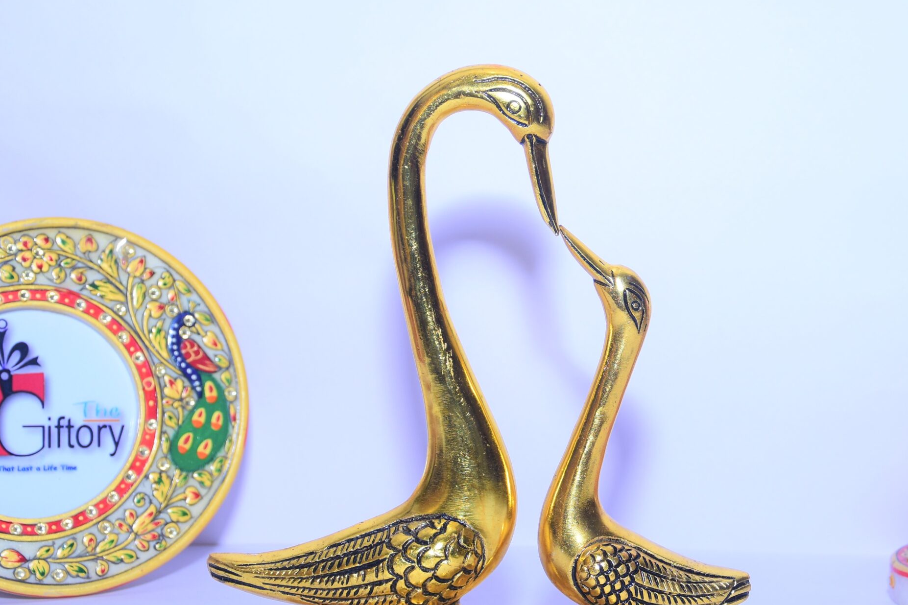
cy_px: 335
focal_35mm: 87
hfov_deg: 23.4
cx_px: 494
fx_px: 2194
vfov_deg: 15.7
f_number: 4.8
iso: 250
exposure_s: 1/125
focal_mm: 42
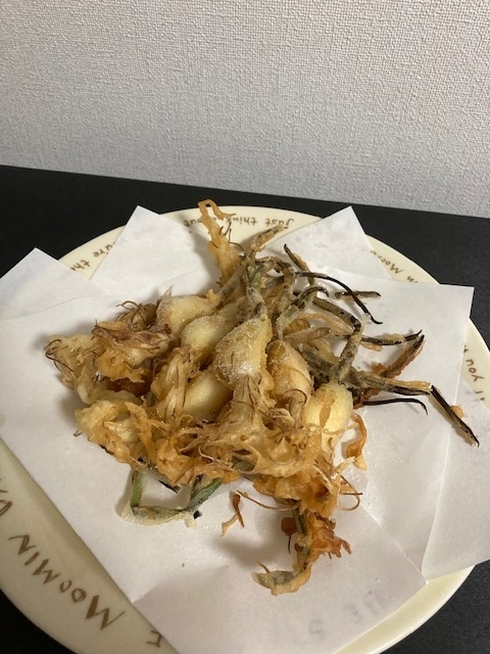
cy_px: 327
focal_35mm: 28
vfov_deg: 63.4
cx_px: 245
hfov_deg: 49.7
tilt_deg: -48.4
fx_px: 528
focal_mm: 3.99
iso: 160
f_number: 1.8
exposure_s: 1/60
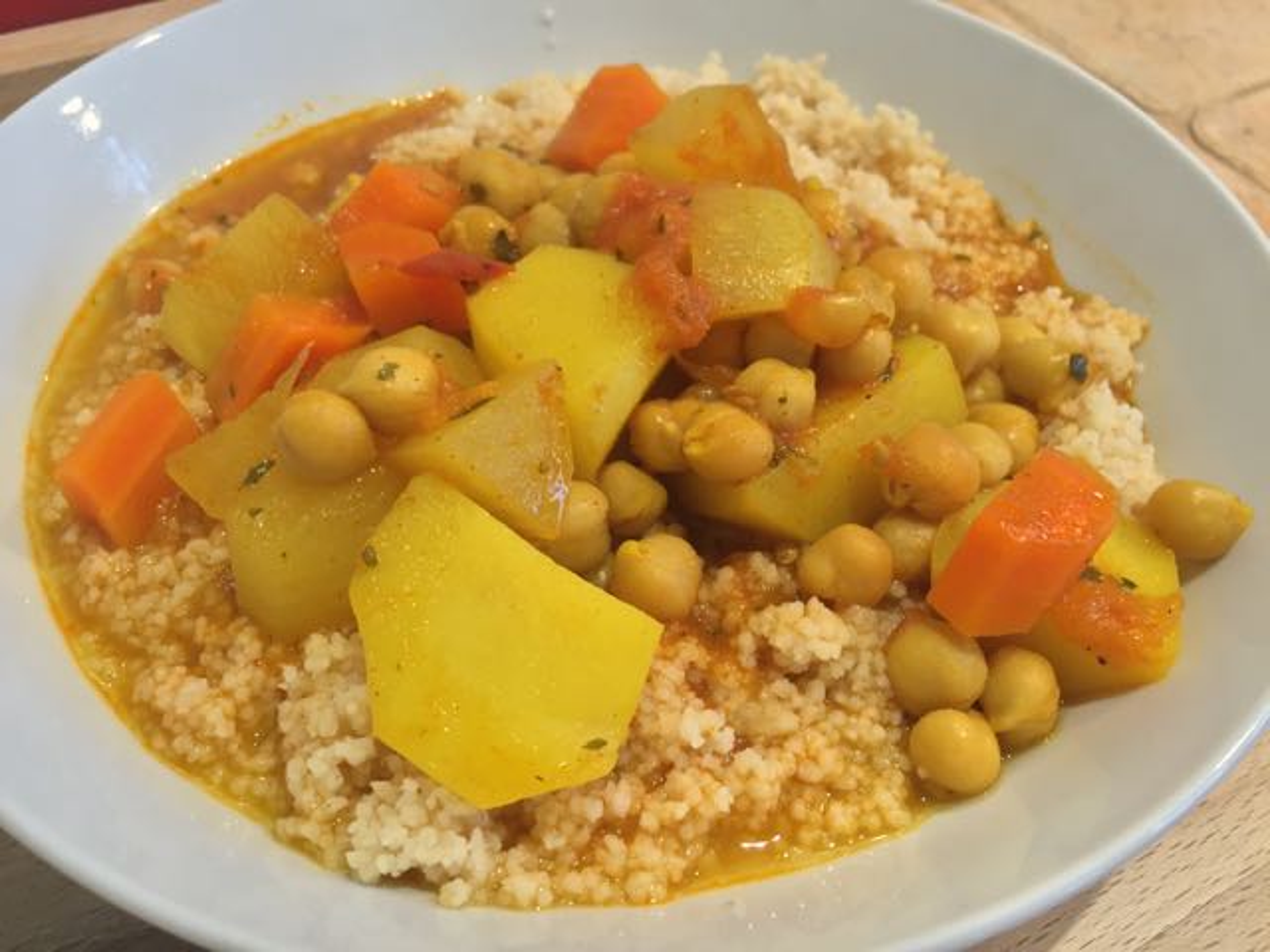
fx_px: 1064
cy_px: 476
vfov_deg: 48.2
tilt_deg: -48.8
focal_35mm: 29
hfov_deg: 61.7
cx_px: 635
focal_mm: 4.15
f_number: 2.2
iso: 100
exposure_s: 1/33
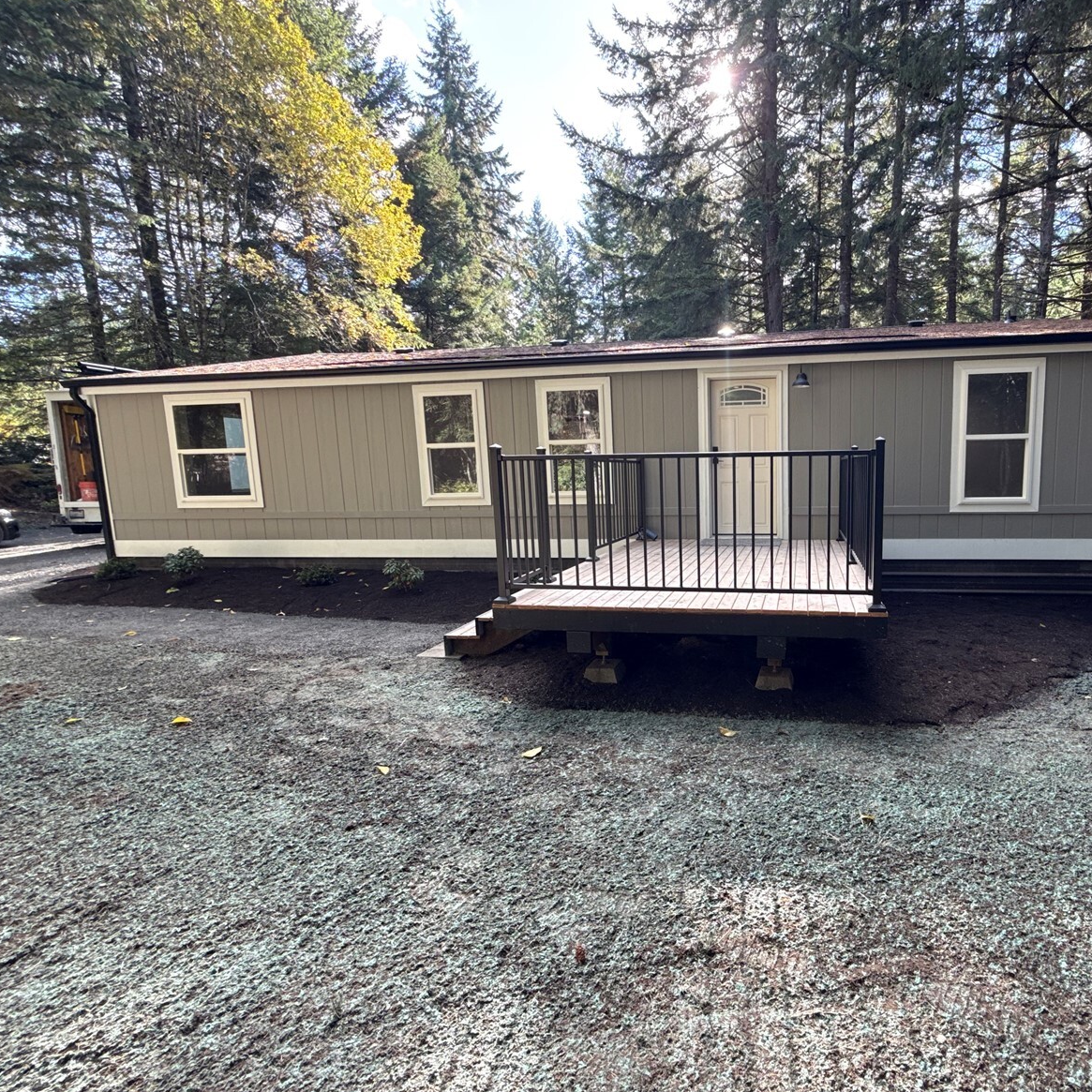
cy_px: 544
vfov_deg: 84.0
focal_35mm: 17
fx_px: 607
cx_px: 717
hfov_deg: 81.5
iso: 80
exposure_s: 1/99
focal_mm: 2.22
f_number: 2.2
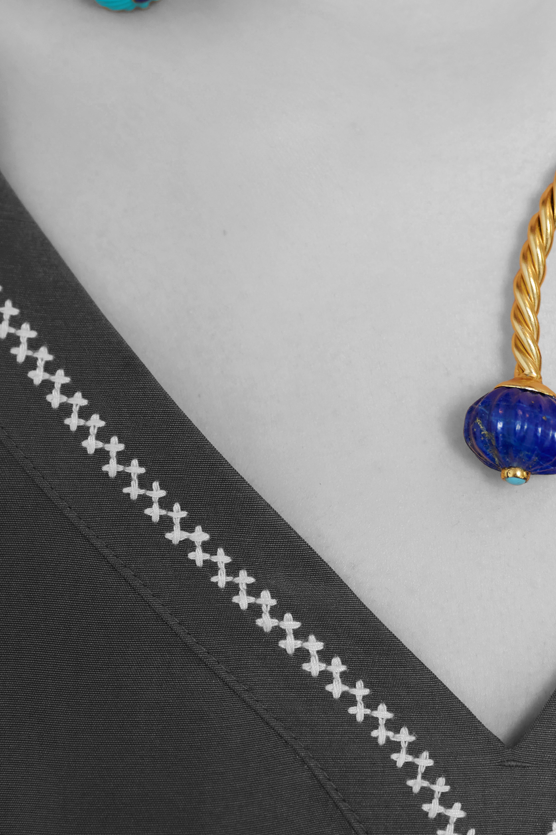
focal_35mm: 123
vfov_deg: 16.5
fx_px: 2849
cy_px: 187
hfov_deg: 11.1
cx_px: 428
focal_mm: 49
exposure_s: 1/200
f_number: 4
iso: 400
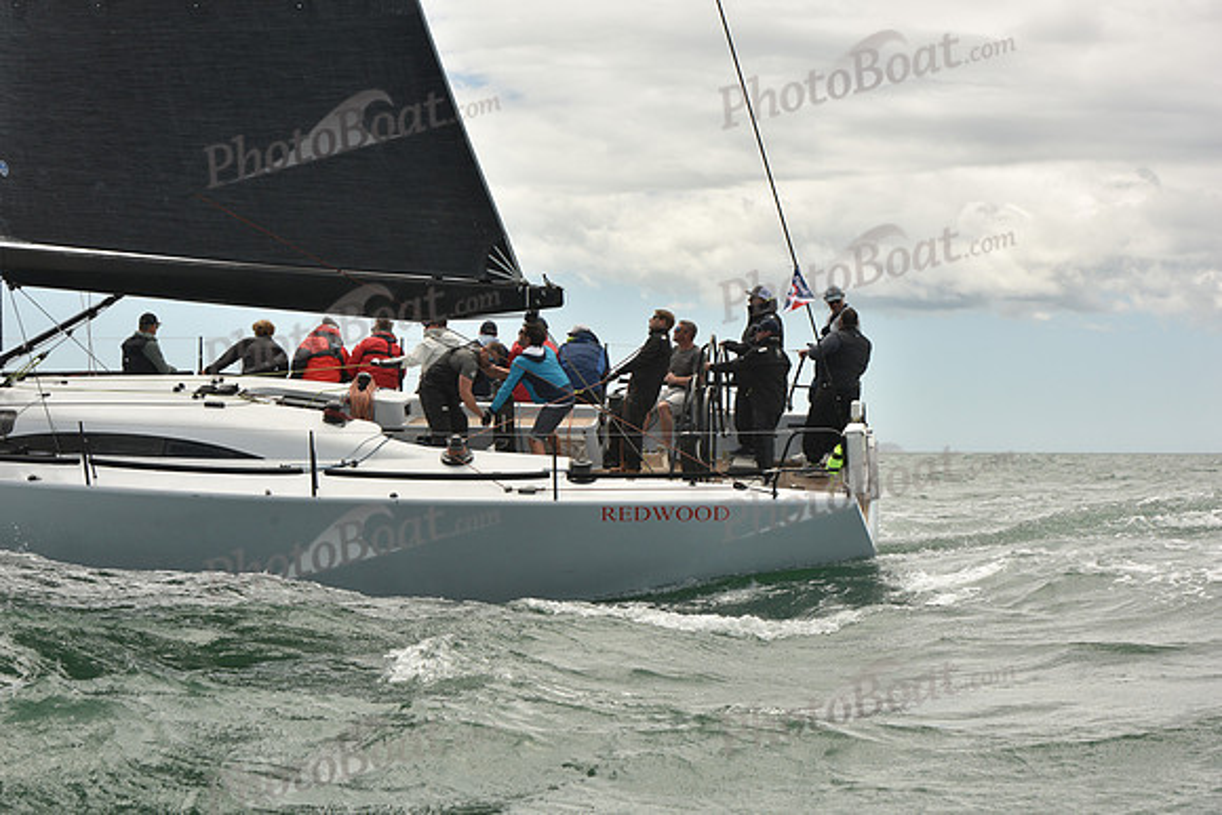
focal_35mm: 70
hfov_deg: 28.8
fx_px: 2377
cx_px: 611
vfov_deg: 19.5
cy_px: 408
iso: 320
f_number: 10
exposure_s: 1/800
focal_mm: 70
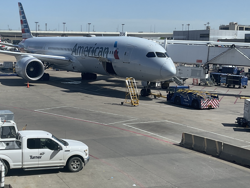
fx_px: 404
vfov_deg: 26.1
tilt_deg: -8.0
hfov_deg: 33.9
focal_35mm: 56
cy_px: 89
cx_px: 76
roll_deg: -0.8
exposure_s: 1/683
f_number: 1.8
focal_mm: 3
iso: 16
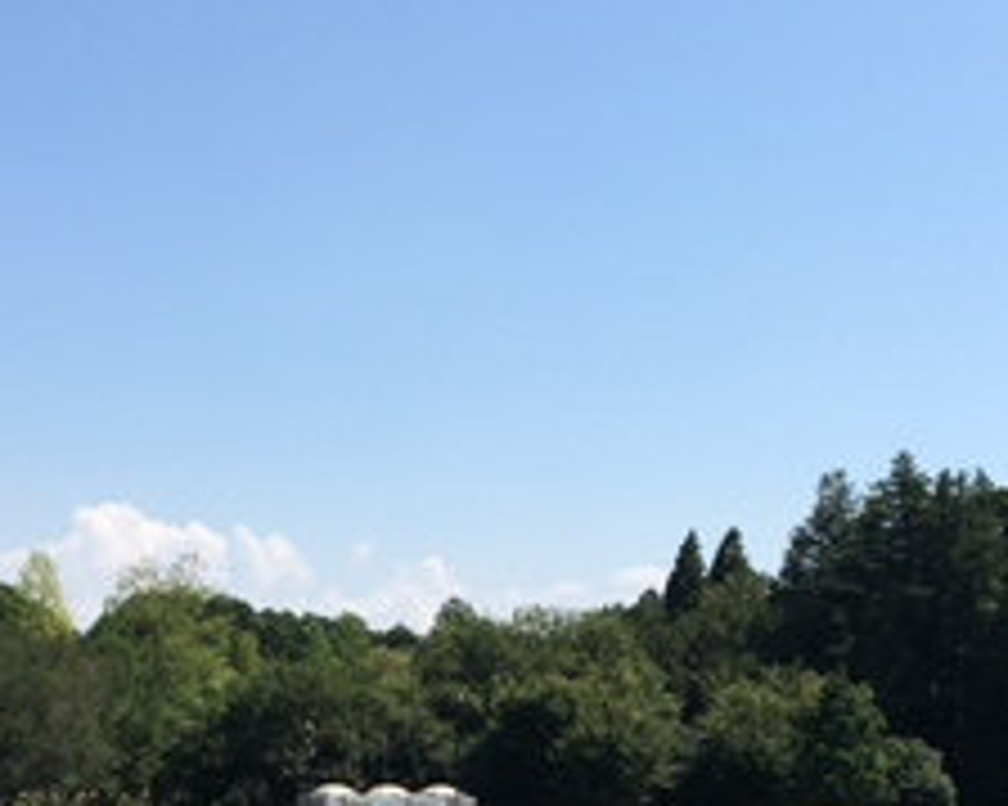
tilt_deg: -3.5
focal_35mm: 81
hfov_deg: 23.5
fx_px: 2415
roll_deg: -0.2
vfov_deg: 18.0
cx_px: 387
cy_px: 959
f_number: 2.2
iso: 25
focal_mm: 4.15
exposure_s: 1/1451
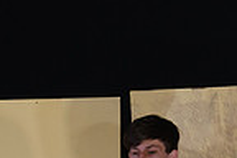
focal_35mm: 526
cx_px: 161
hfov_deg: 3.9
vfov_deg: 2.6
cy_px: 310
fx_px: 3463
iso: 1600
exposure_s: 1/125
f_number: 5.6
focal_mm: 87.1
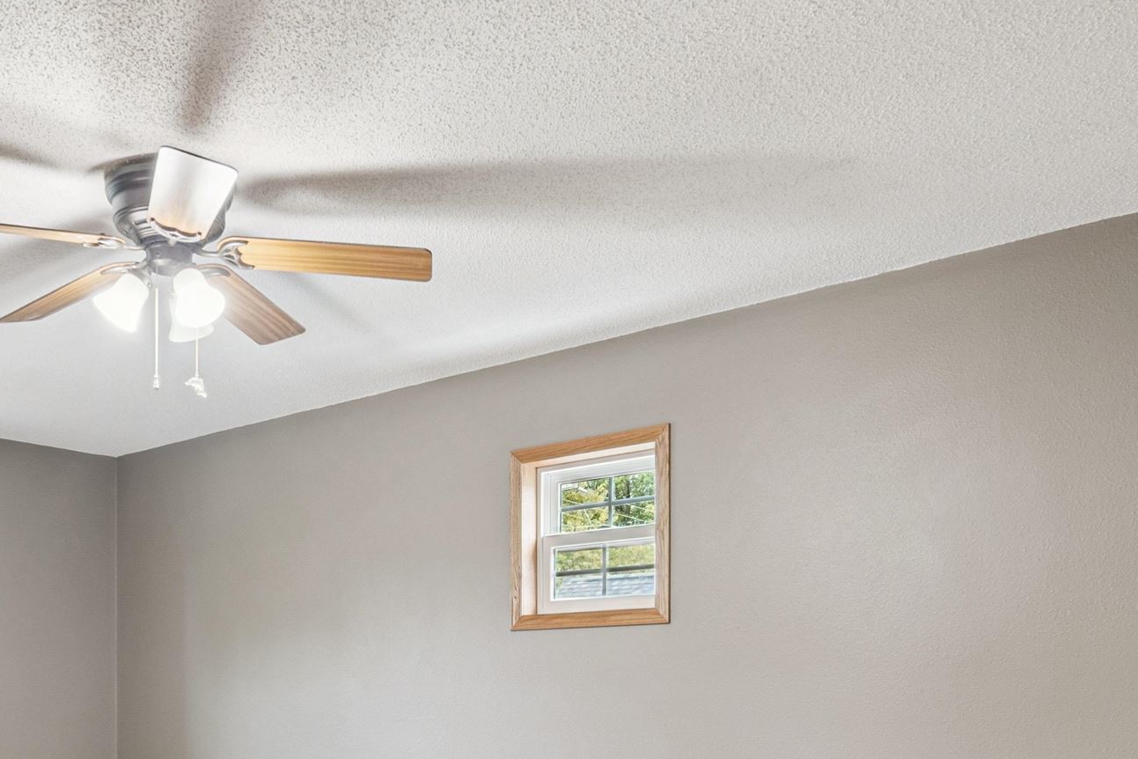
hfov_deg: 49.5
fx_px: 1201
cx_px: 351
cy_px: 693
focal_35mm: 38
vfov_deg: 33.1
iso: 250
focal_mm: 16
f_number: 10
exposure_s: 1/5
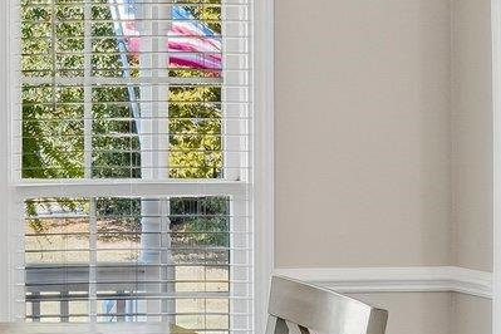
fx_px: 1071
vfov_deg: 17.7
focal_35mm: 77
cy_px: 185
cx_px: -183
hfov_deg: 22.9
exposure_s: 1/30
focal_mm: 10
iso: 320
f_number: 8
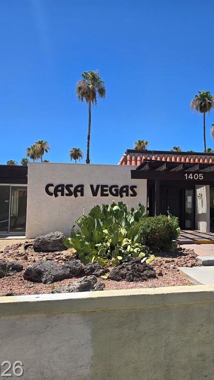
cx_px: 185
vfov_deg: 58.0
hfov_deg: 33.2
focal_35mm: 34
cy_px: 191
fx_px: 343
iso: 12
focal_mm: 6.3
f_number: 1.7
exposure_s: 1/878
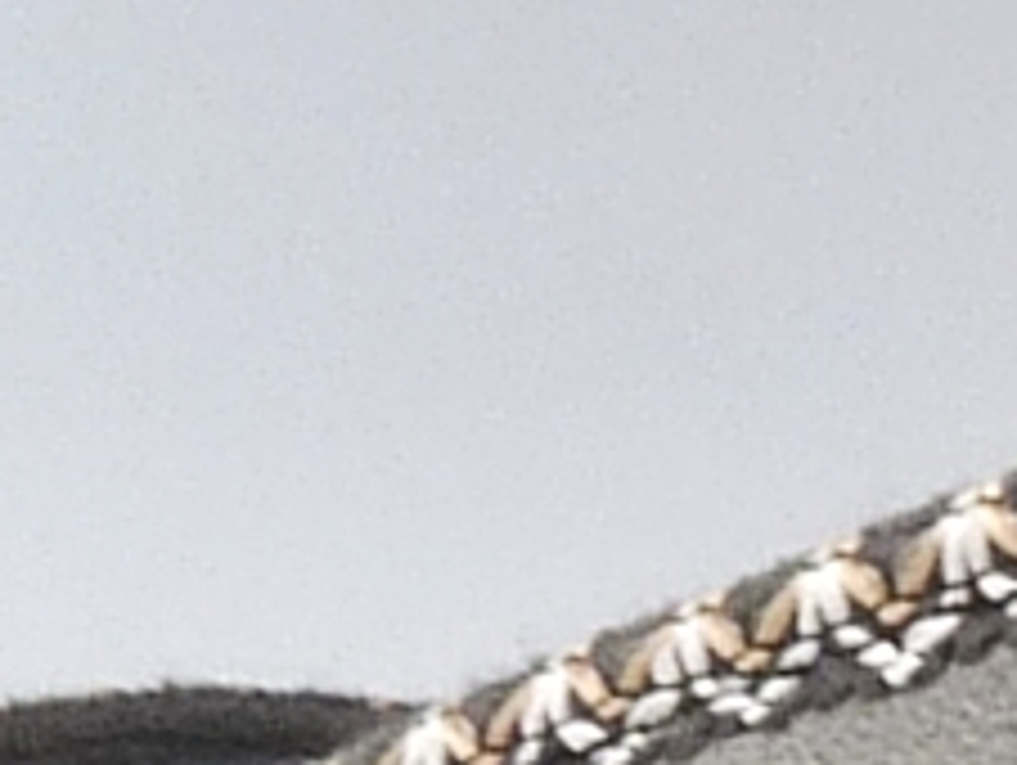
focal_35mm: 396
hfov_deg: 4.9
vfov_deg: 3.7
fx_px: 11647
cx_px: 1706
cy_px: 1246
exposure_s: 1/200
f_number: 4
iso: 100
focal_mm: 5.6
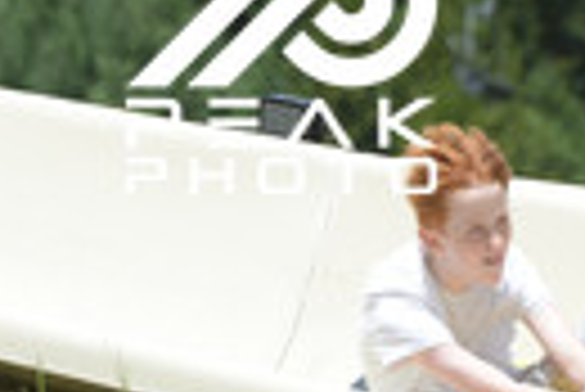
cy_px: 471
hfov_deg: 3.4
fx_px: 9745
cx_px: 598
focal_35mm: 599
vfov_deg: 2.3
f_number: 6.3
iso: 200
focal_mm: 195
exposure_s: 1/640
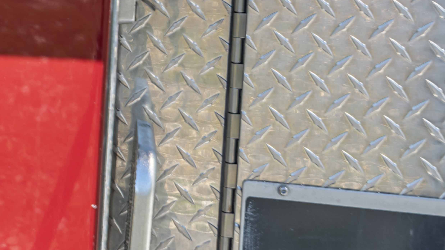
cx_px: -124
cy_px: -57
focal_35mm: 98
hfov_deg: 20.1
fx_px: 1156
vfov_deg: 12.1
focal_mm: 28
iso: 100
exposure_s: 1/250
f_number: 9
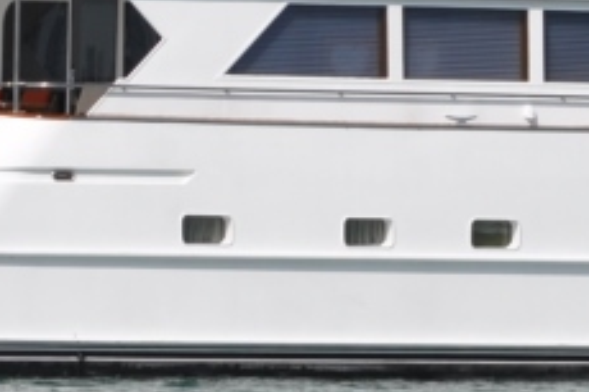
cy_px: 123
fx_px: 11464
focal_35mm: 701
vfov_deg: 2.0
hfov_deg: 2.9
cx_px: 868
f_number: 11
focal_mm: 105
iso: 200
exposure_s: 1/500
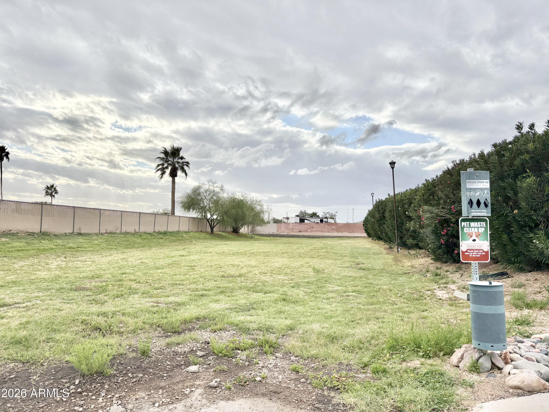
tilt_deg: +1.5
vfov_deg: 53.1
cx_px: 274
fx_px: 412
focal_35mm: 26
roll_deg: -1.7
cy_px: 206
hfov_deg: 67.3
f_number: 1.6
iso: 50
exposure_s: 1/4608
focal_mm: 5.96
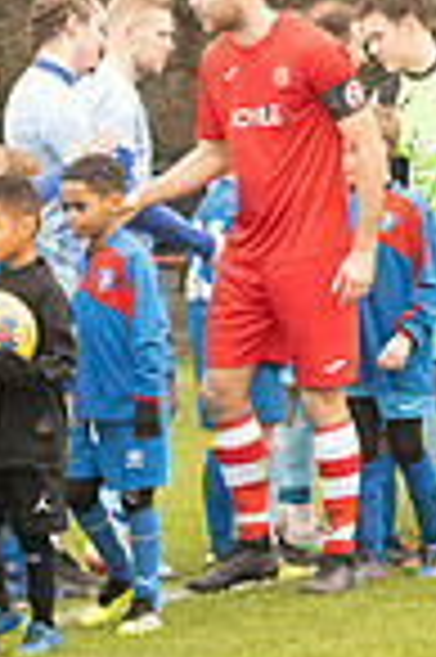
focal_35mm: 298
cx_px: 252
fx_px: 5426
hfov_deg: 4.6
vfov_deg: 6.9
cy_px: 326
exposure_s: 1/250
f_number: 5
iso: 2000
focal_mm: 75
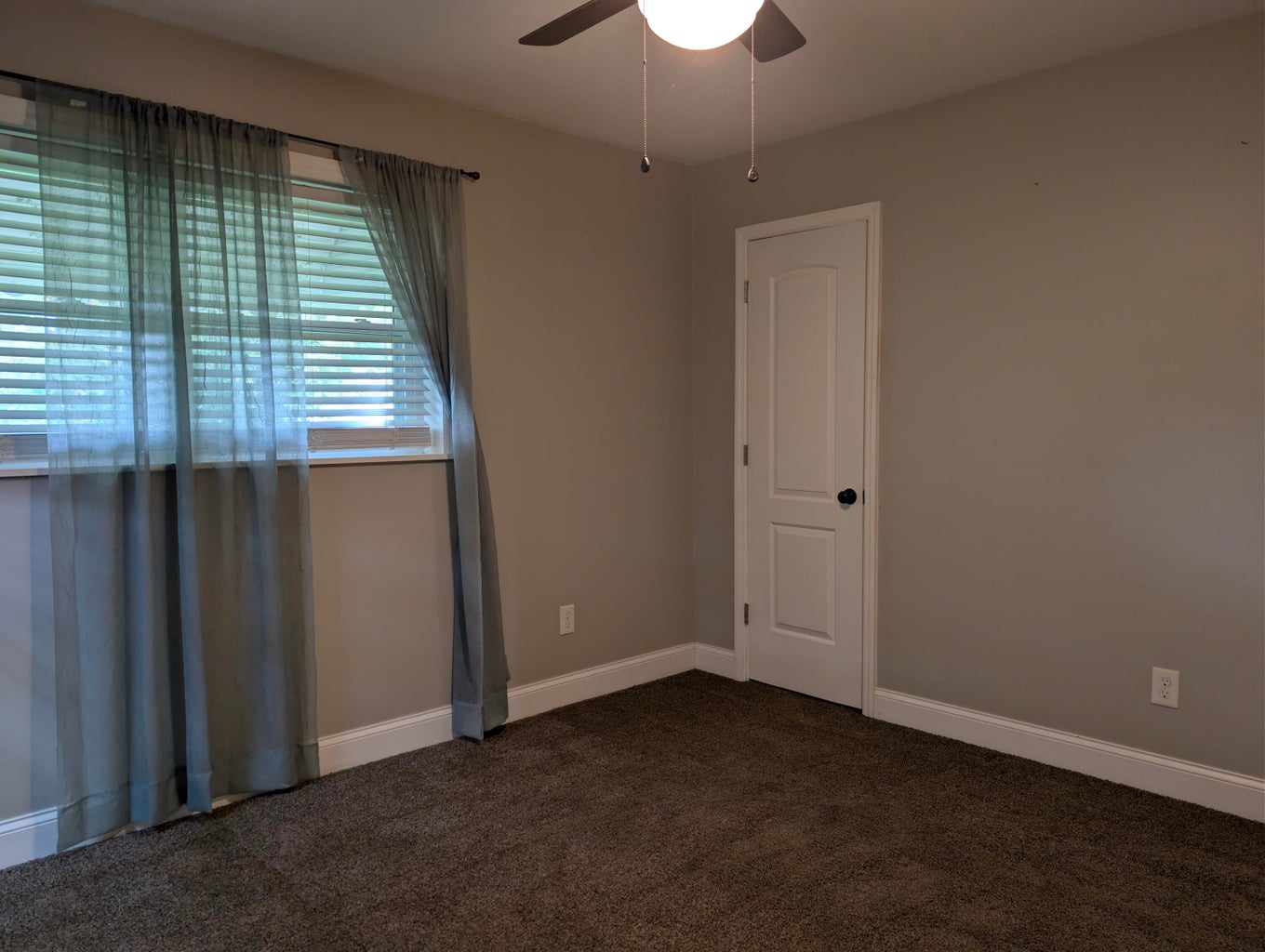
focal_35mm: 24
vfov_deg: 56.9
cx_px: 632
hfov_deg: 71.5
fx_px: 878
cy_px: 476
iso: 173
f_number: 1.68
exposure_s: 1/60
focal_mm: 6.9
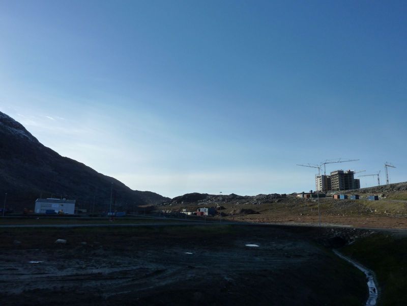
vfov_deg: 54.9
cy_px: 153
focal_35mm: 25
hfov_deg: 69.4
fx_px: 294
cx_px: 204
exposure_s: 1/640
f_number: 5.6
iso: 125
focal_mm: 4.1
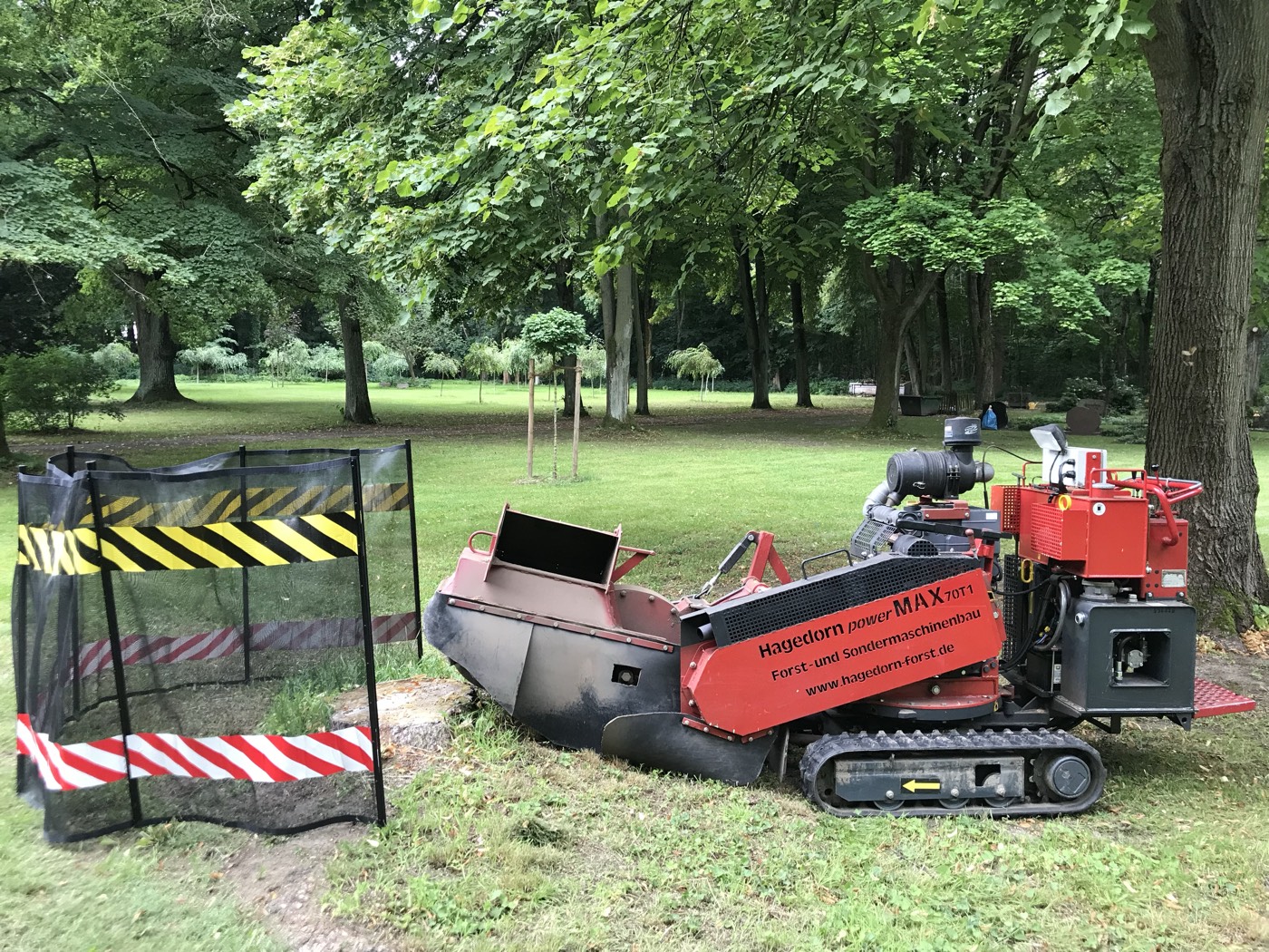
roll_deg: -2.4
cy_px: 476
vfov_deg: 49.7
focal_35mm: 28
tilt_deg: -4.3
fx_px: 1026
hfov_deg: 63.4
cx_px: 634
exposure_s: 1/33
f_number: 1.8
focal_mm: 3.99
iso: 25
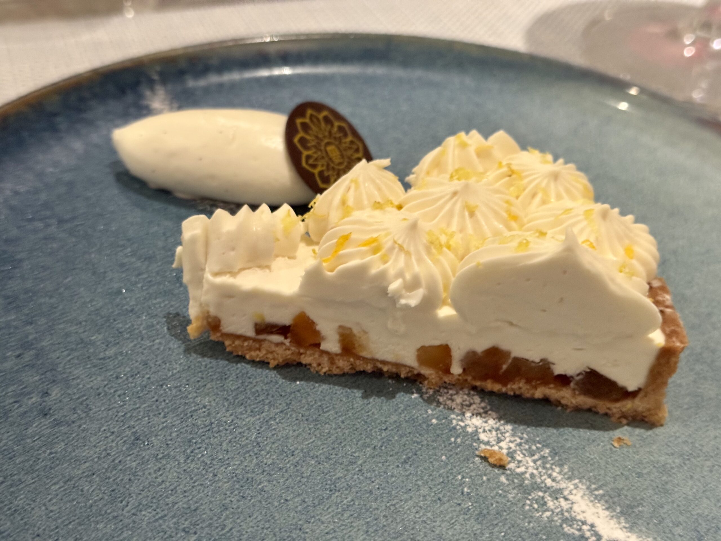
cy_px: 270
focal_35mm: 48
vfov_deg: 30.3
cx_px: 360
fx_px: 1000
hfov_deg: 39.7
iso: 640
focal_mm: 6.76
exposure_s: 1/30
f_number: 1.78
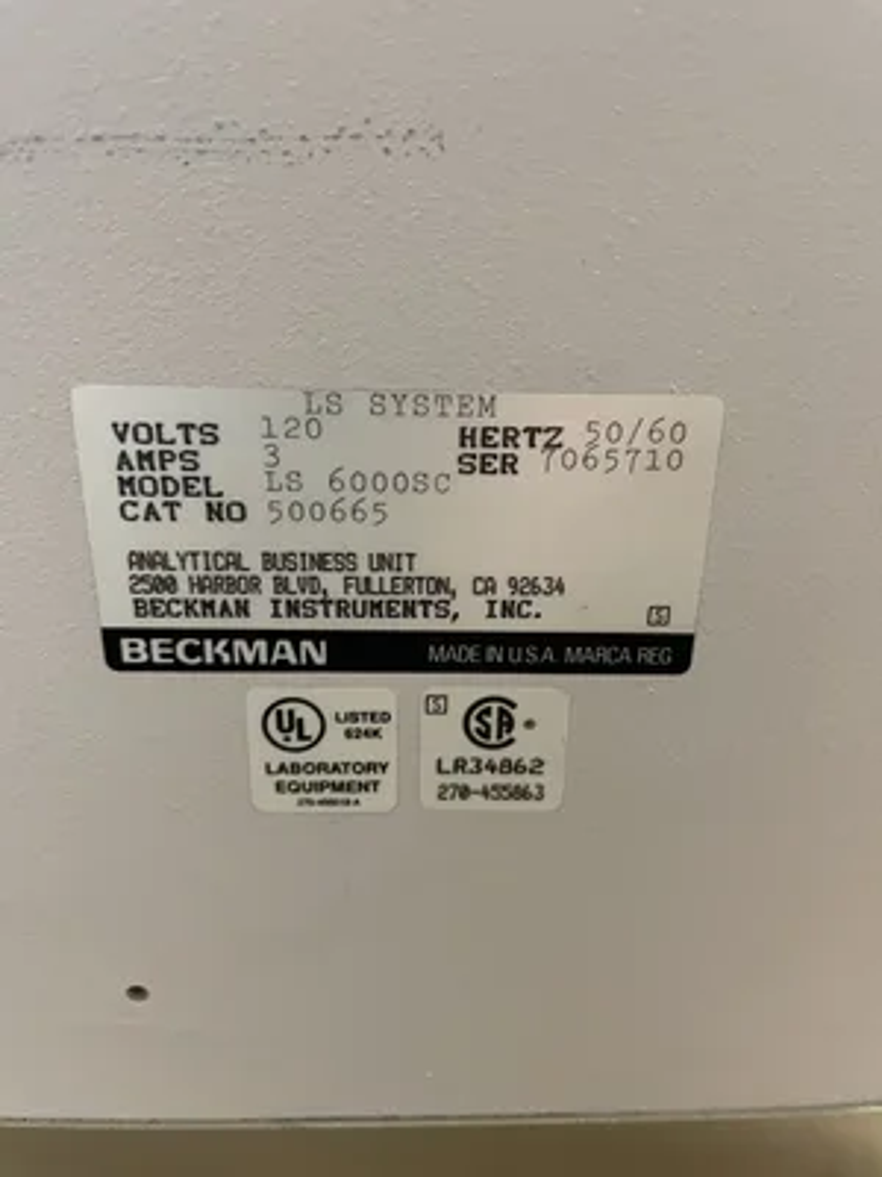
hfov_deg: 53.1
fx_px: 883
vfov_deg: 67.3
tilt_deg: -20.6
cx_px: 441
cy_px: 588
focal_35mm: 26
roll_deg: -1.3
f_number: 1.6
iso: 500
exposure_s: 1/60
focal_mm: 4.2
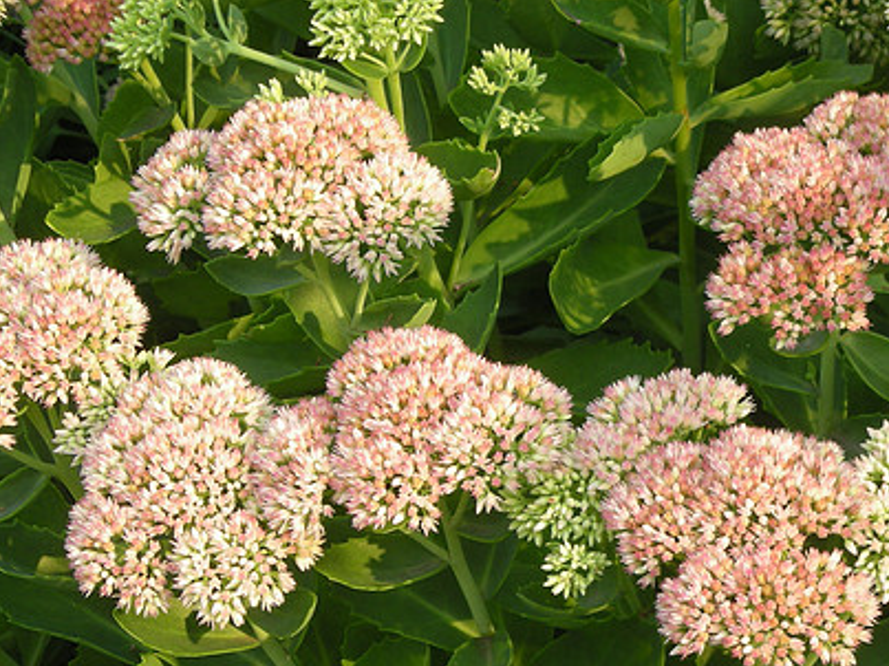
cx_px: 602
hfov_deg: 13.1
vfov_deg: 9.8
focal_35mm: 151
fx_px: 3877
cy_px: 475
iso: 50
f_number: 4.7
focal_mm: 17.1
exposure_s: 1/80.5
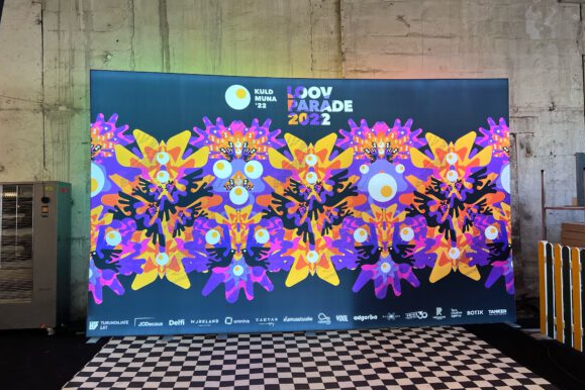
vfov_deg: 46.4
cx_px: 294
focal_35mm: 28
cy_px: 179
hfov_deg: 65.5
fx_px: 455
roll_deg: +0.6
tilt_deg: +2.1
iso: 80
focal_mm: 5.7
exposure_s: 1/100
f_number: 1.5
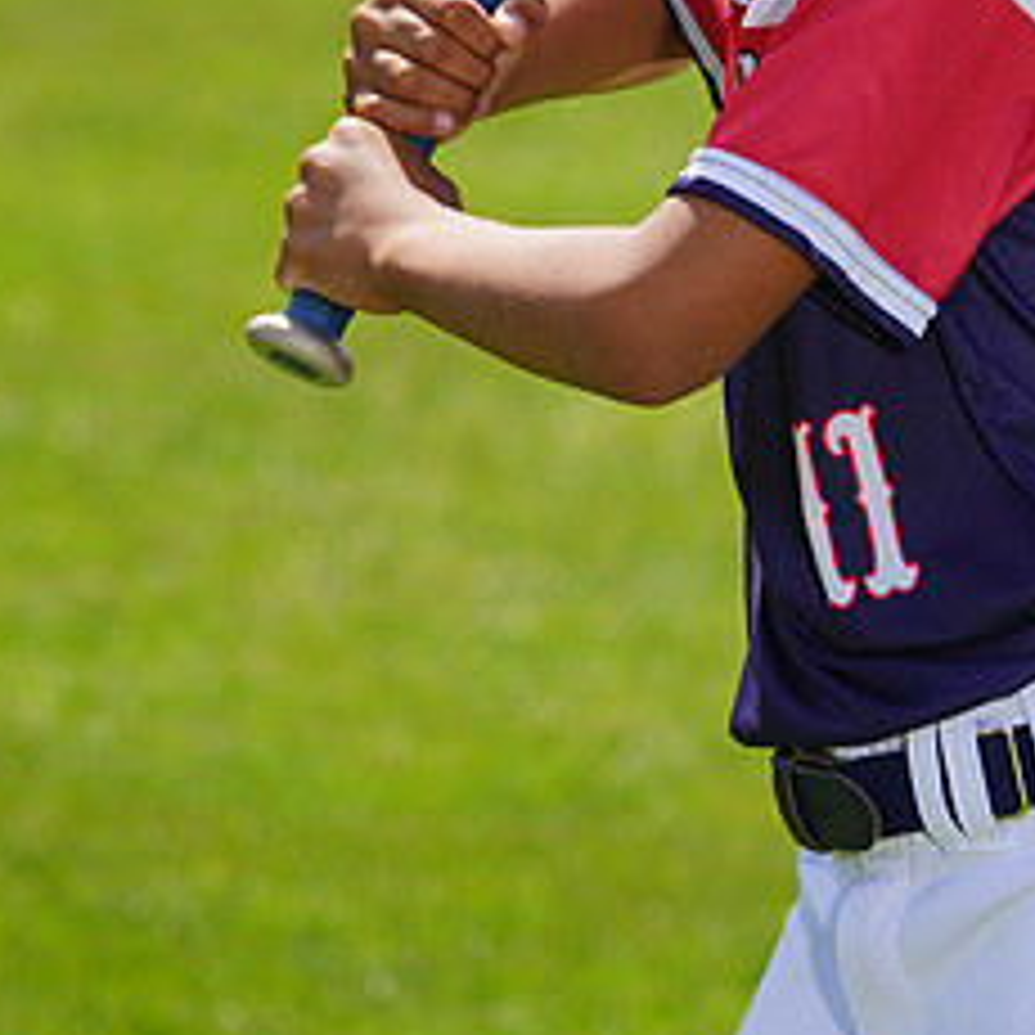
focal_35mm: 442
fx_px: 14952
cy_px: -220
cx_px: 767
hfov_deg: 4.0
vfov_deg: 4.0
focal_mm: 206
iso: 100
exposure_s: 1/250
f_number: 8
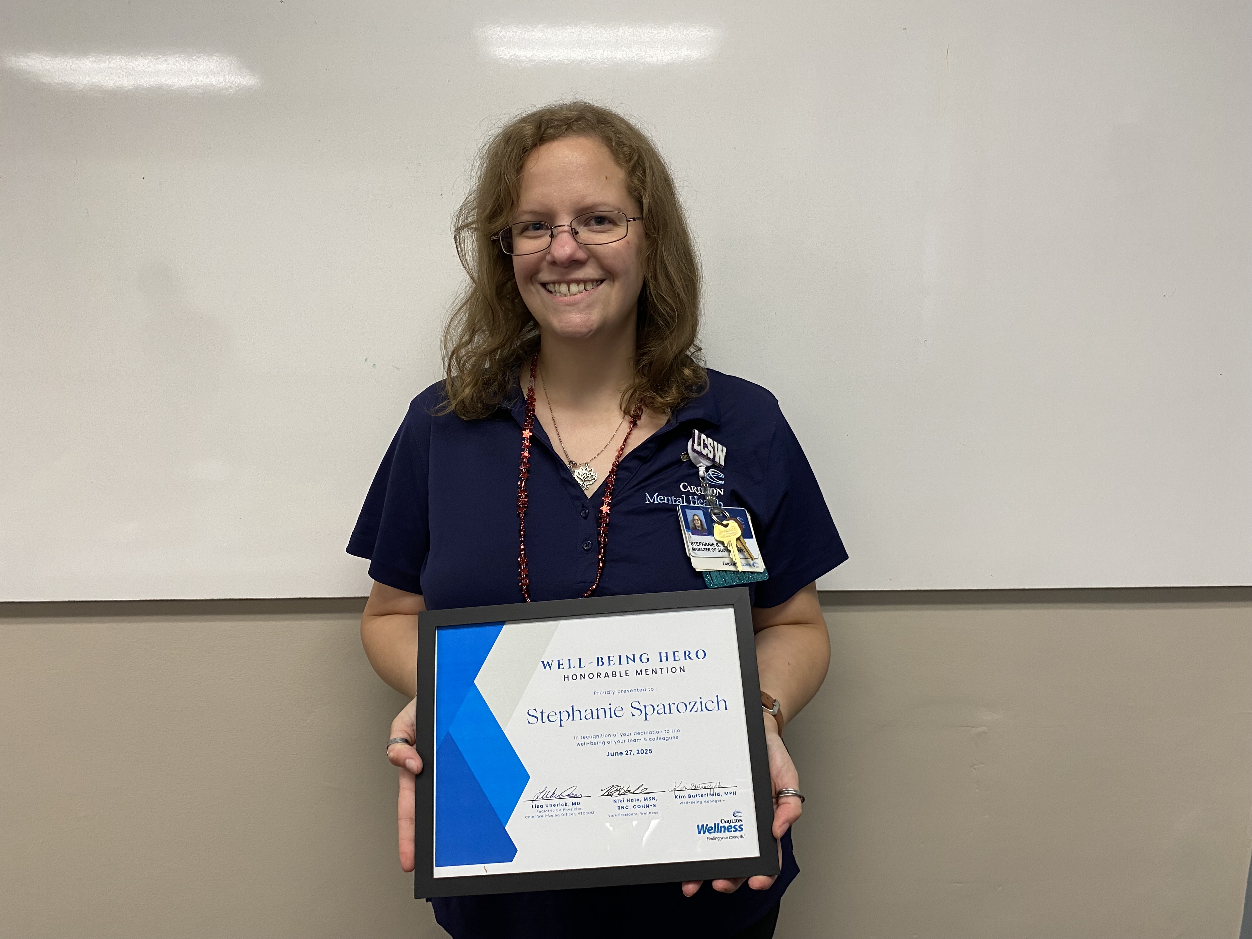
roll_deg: -0.1
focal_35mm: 26
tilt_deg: -7.3
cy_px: 470
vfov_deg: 53.1
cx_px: 626
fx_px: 940
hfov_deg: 67.3
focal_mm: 4.25
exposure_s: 1/60
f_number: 1.8
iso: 125
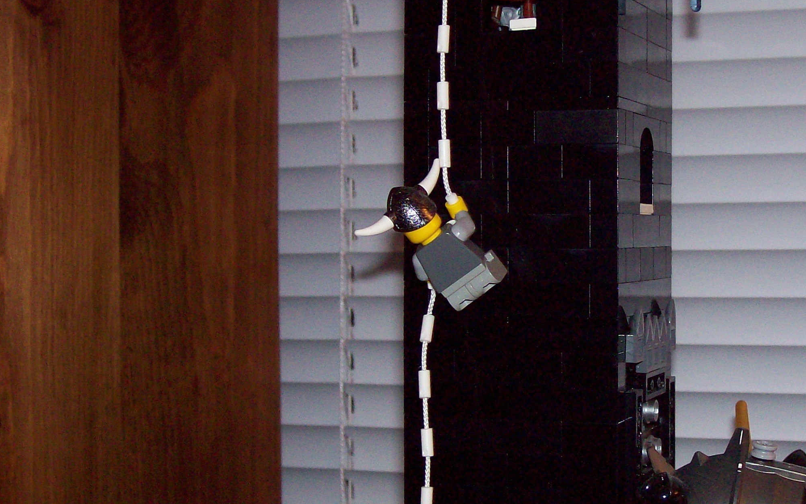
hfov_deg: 29.9
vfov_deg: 19.1
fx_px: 1494
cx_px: 548
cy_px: 220
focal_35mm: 68
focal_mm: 7.6
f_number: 3
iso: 140
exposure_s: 1/73.1
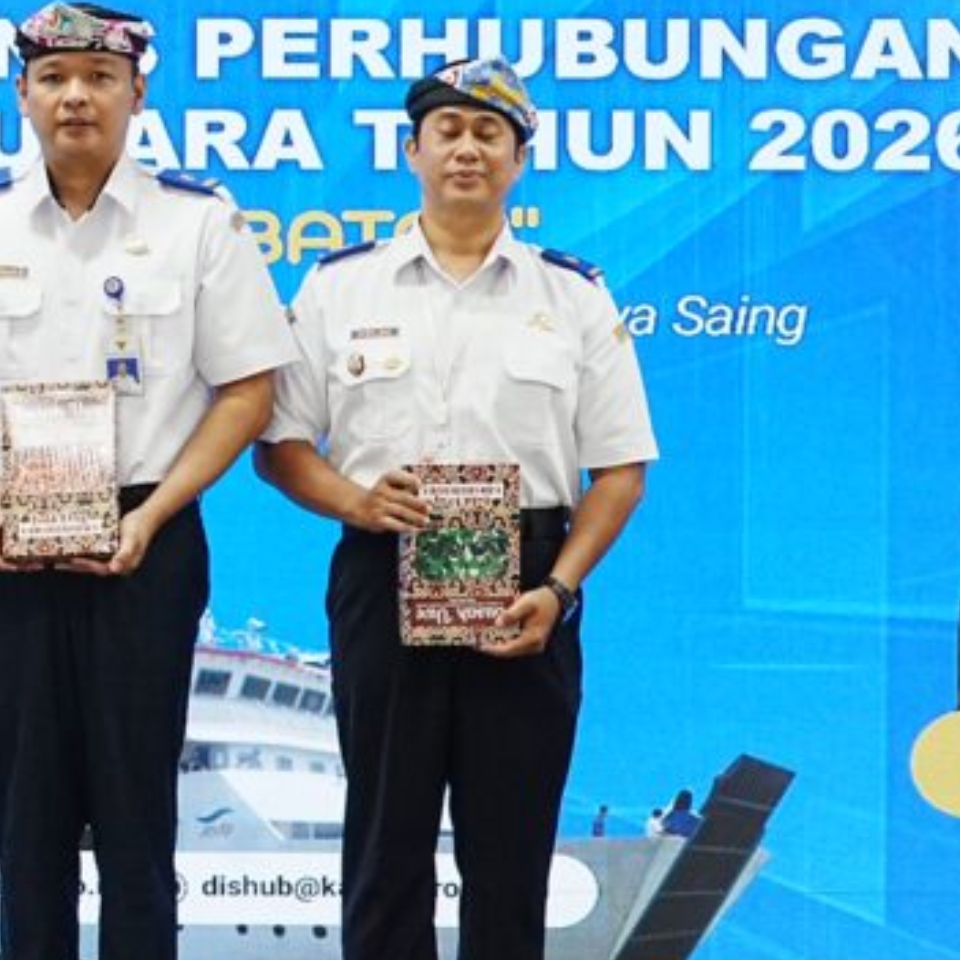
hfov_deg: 11.0
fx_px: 4895
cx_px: -181
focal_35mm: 156
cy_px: 351
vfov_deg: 11.2
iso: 2500
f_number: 6.3
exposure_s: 1/125
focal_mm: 63
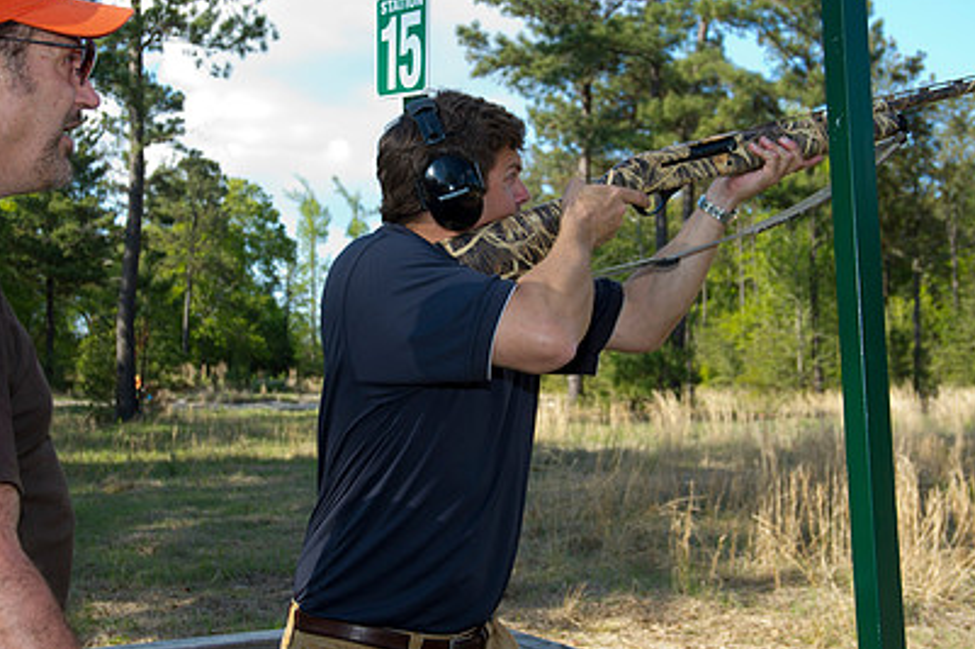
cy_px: 260
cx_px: 450
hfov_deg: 36.2
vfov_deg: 24.6
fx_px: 1489
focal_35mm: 55
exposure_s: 1/125
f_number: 6.3
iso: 100
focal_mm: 38
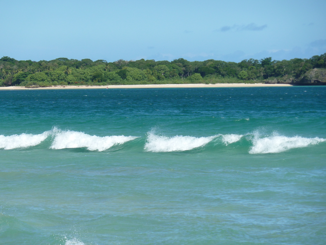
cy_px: 122
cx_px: 163
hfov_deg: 8.8
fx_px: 2119
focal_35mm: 225
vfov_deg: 6.6
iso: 125
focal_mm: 37
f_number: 5
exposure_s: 1/640
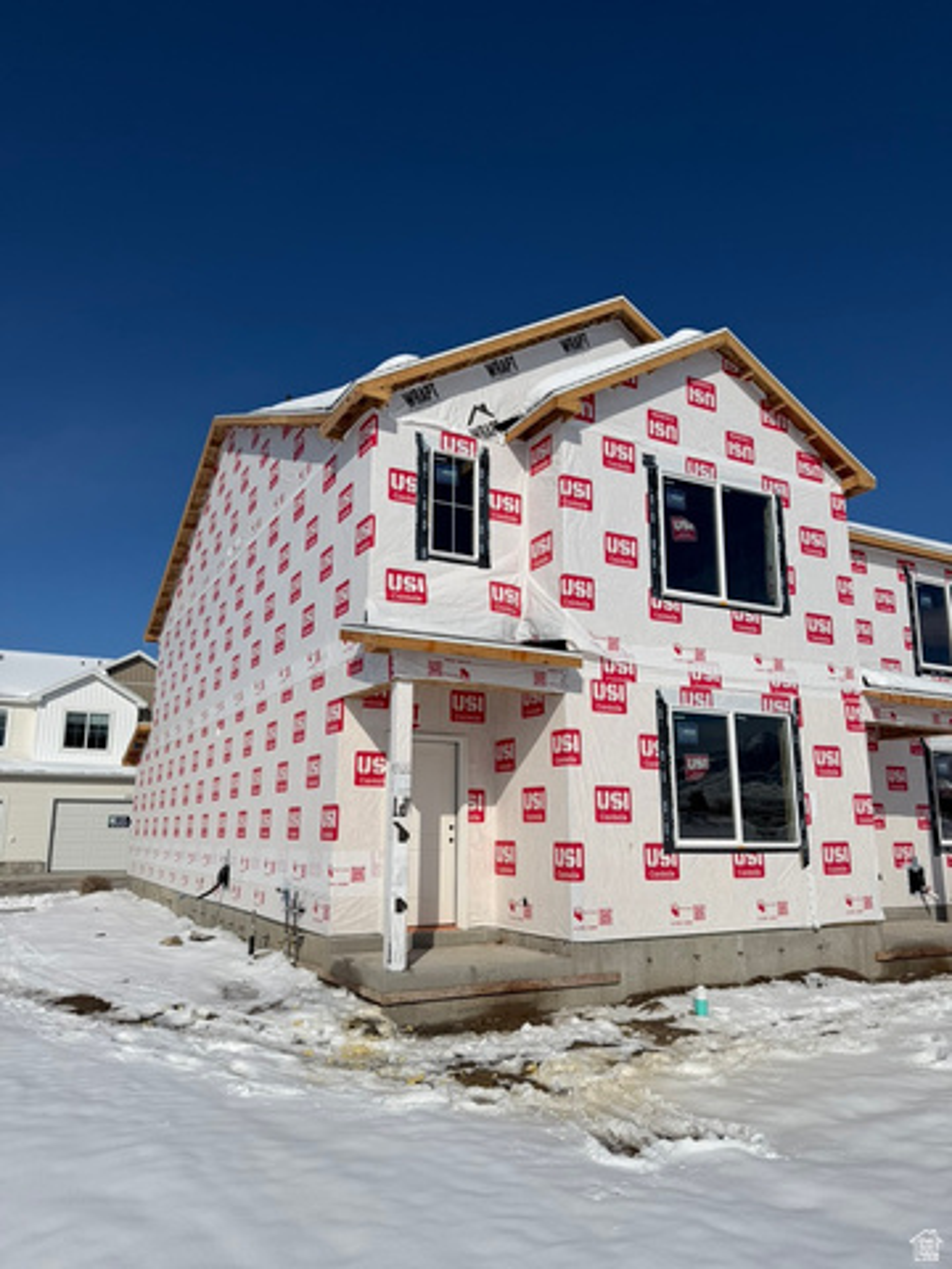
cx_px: 476
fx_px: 880
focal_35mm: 24
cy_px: 634
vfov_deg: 71.6
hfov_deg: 56.8
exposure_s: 1/32258
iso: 100
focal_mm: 6.76
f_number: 1.78
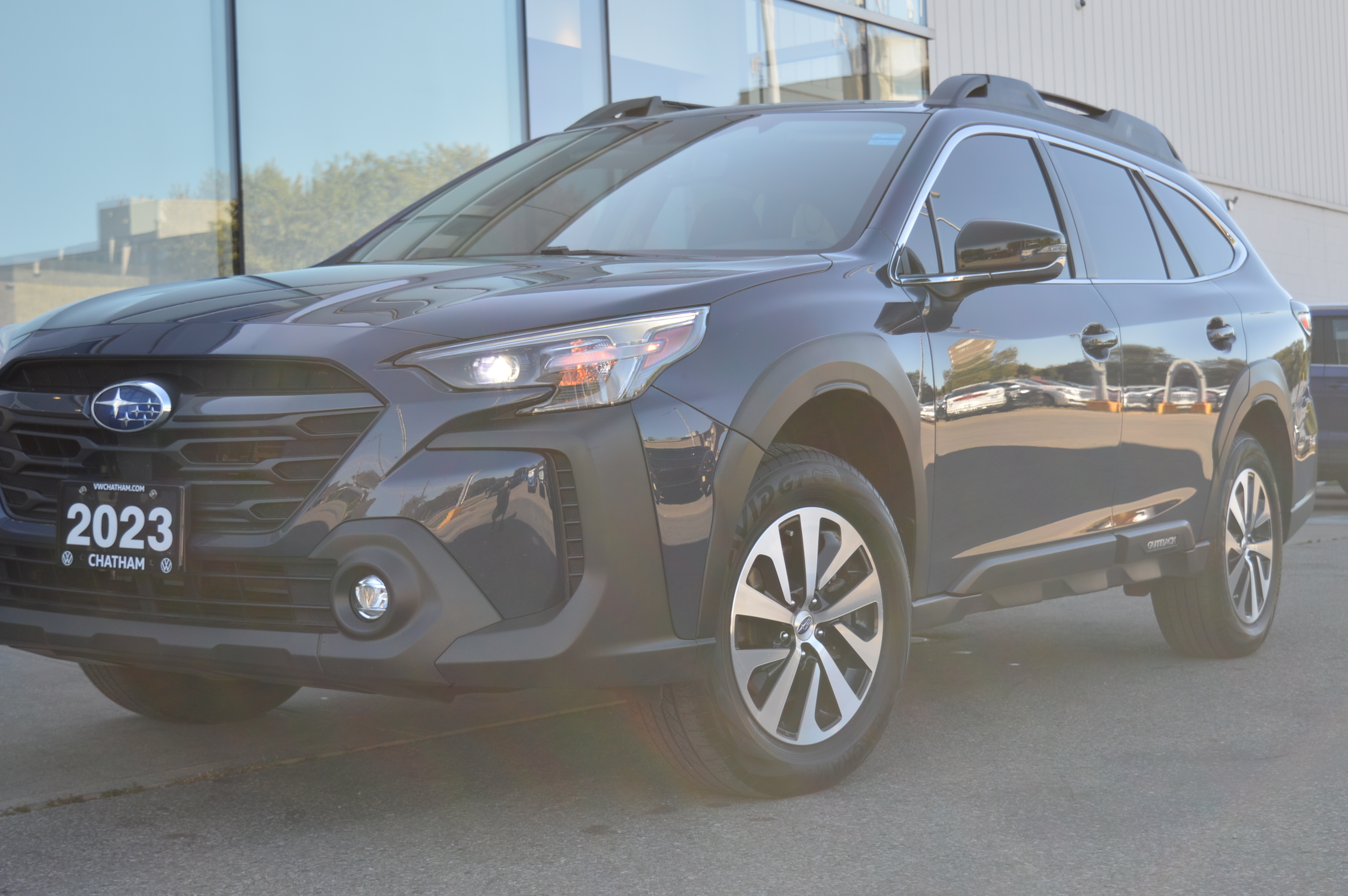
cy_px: 448
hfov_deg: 35.1
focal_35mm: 57
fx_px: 2132
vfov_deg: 23.7
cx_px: 674
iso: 100
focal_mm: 38
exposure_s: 1/125
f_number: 5.6
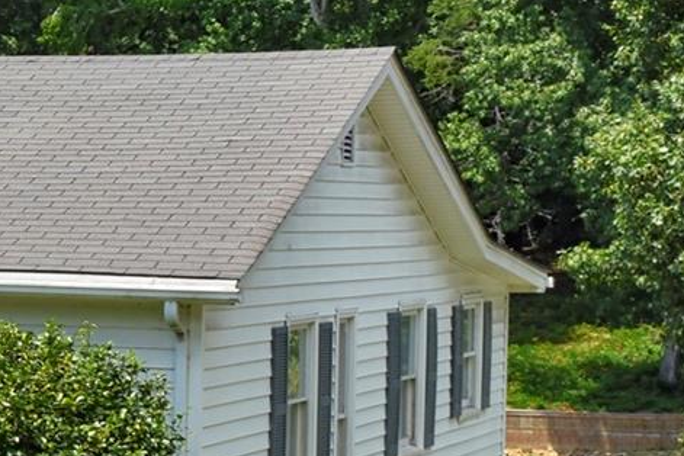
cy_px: 268
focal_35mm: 163
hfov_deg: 11.7
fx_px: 3100
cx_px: -516
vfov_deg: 8.4
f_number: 10
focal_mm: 25
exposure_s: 1/200
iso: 100
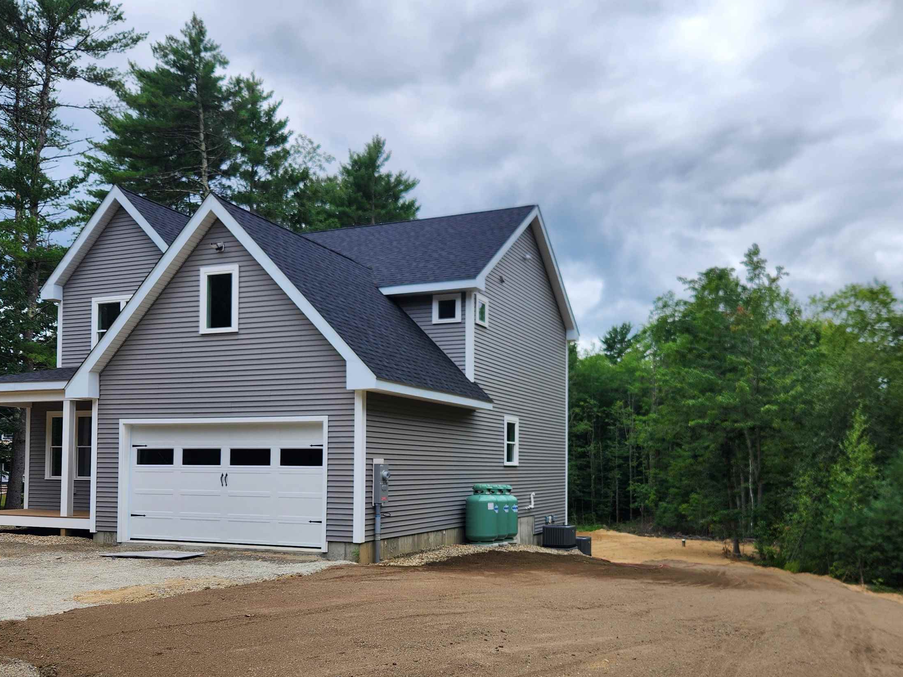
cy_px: 445
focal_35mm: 32
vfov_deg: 43.6
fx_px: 835
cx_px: 459
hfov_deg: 56.8
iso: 20
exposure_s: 1/1044
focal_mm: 5.4
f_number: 1.8
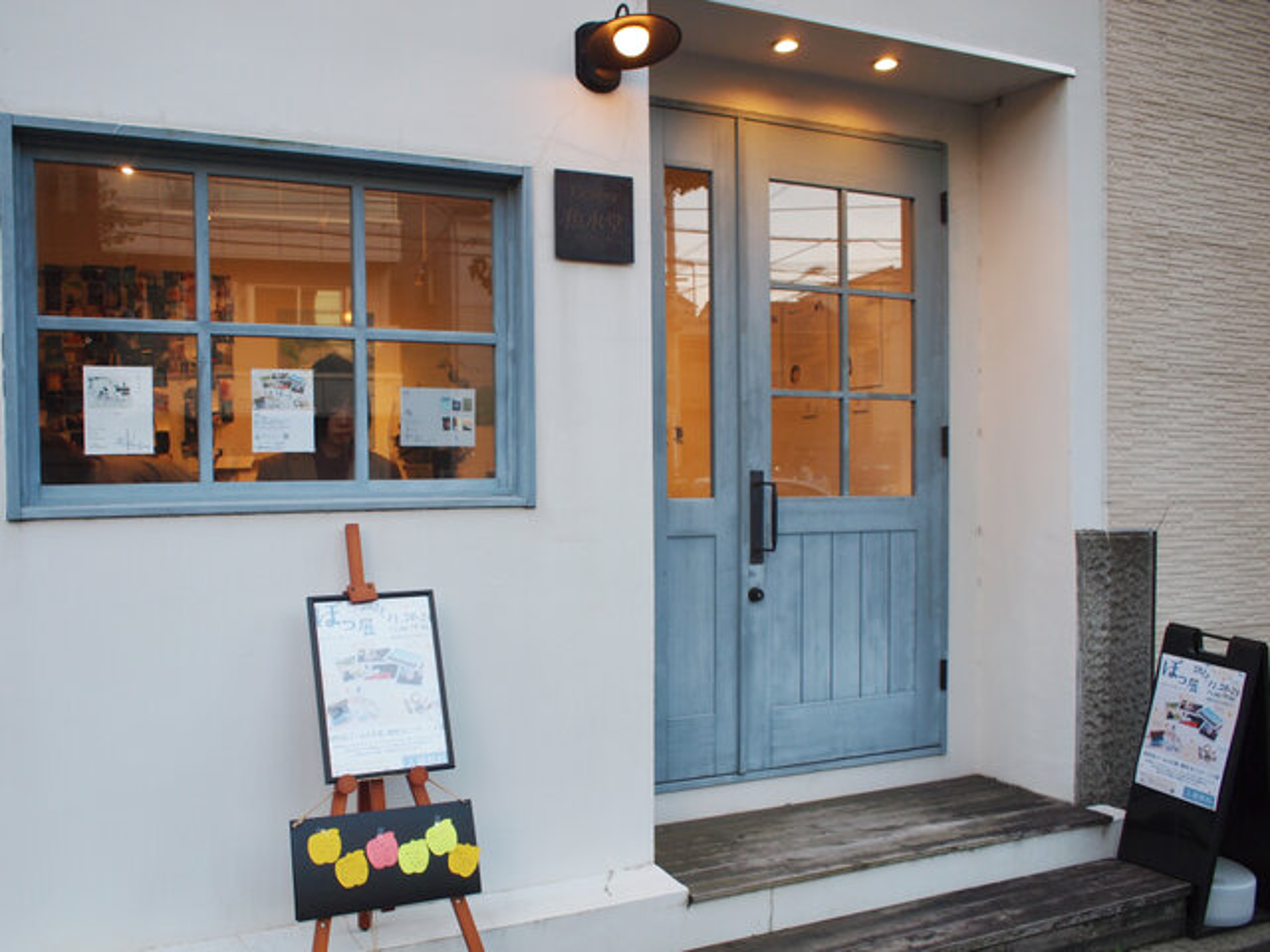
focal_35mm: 34
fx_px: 1247
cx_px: 635
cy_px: 476
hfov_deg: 54.0
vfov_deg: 41.8
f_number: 4
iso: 200
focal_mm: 17
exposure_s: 1/160
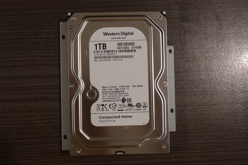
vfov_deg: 25.1
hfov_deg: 36.9
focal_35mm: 54
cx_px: 124
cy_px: 82
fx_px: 372
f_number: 4
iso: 800
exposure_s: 1/60
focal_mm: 19.84
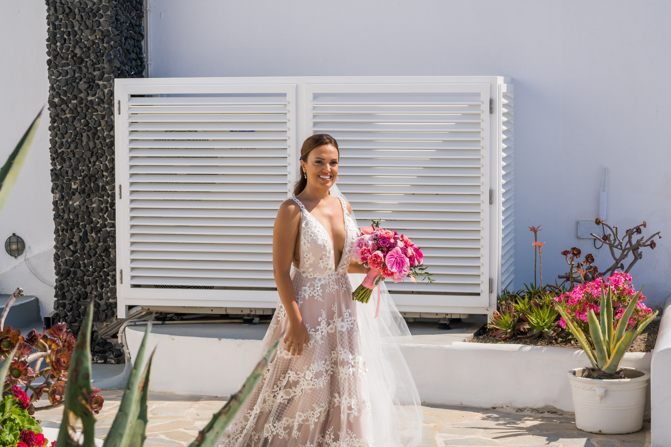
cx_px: 336
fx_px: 1584
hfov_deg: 23.9
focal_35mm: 85
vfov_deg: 16.1
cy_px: 224
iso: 100
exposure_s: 1/640
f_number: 10
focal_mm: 85
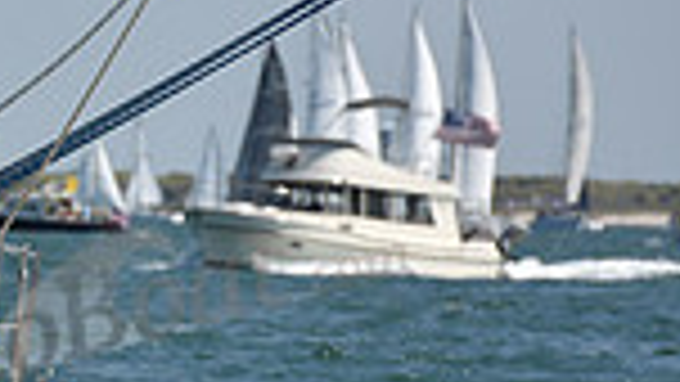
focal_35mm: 803
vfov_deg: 1.5
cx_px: -455
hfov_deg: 2.7
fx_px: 14481
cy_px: 151
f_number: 6.3
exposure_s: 1/800
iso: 320
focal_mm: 200
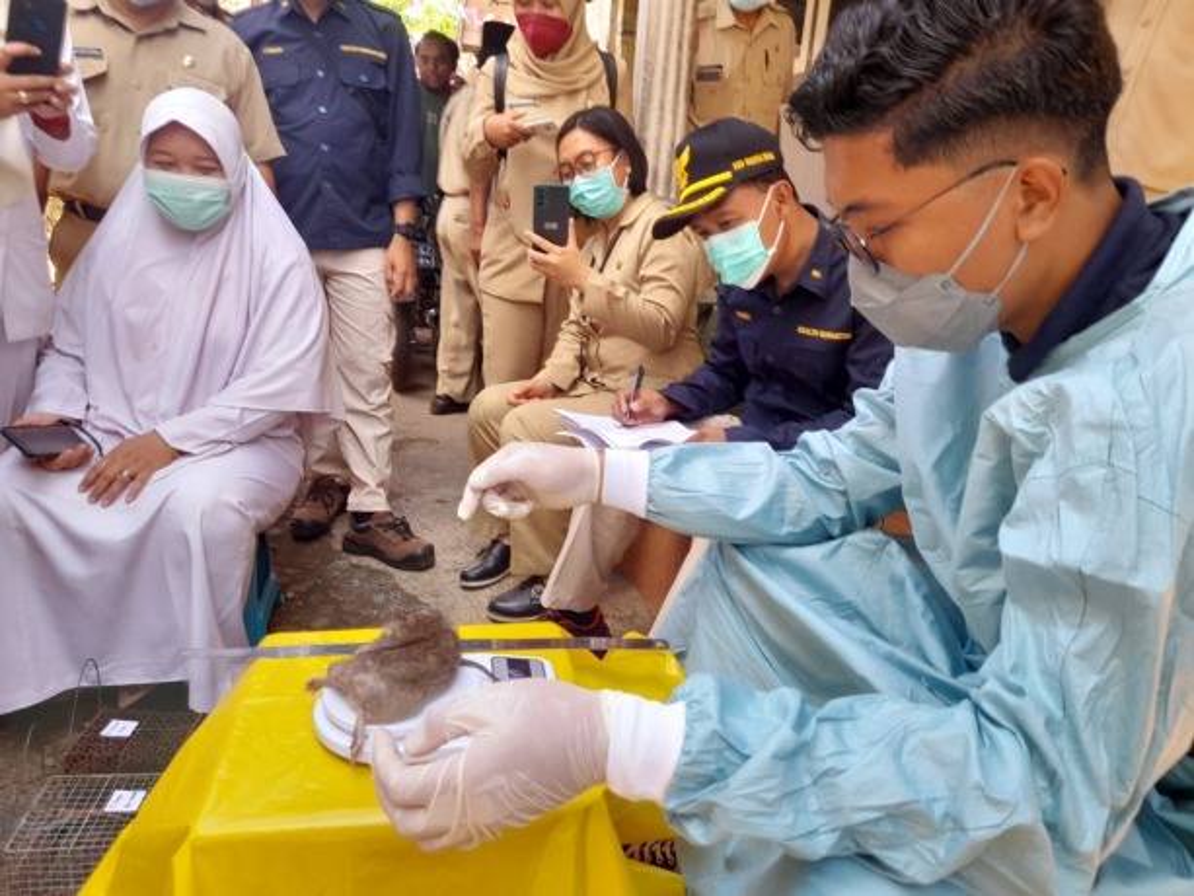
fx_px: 862
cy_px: 448
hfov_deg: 69.4
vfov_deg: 54.9
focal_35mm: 25
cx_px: 597
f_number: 2
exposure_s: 1/50
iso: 25
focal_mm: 4.6
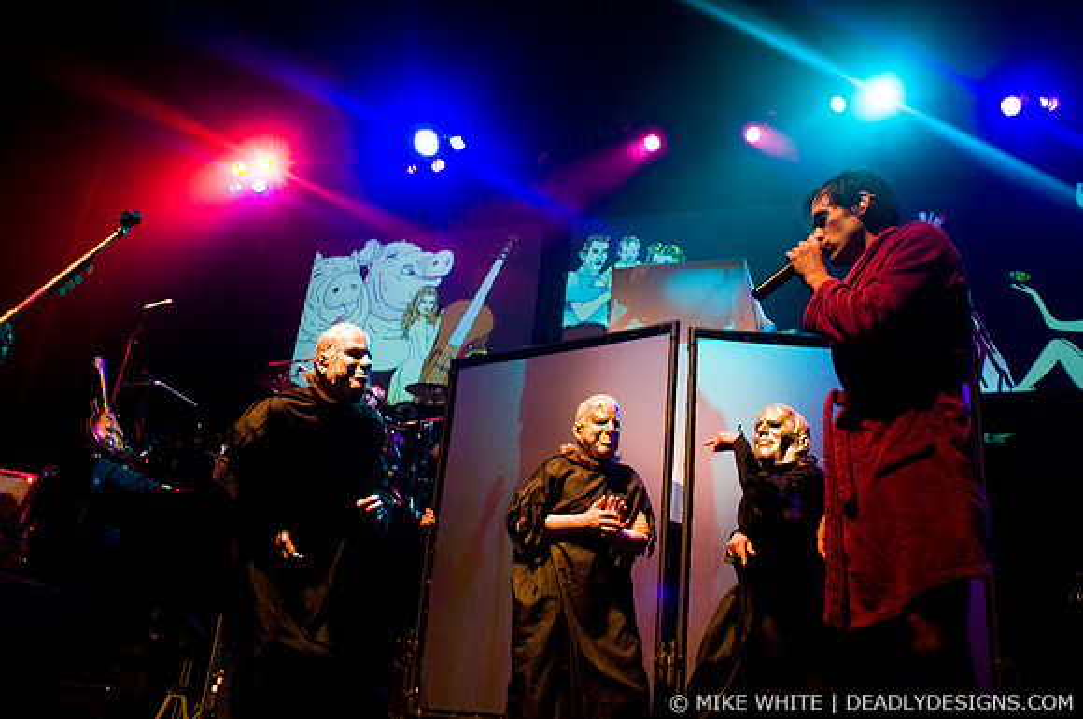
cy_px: 360
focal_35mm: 30
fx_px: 901
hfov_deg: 62.0
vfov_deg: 43.5
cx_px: 542
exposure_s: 1/160
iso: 640
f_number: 2.8
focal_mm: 20
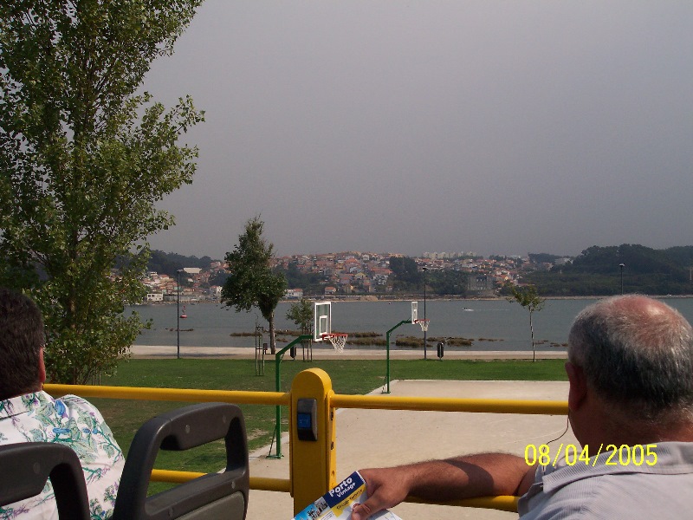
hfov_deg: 49.0
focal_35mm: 38
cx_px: 346
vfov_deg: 37.7
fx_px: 761
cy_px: 260
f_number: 4.8
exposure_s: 1/1000
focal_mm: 8
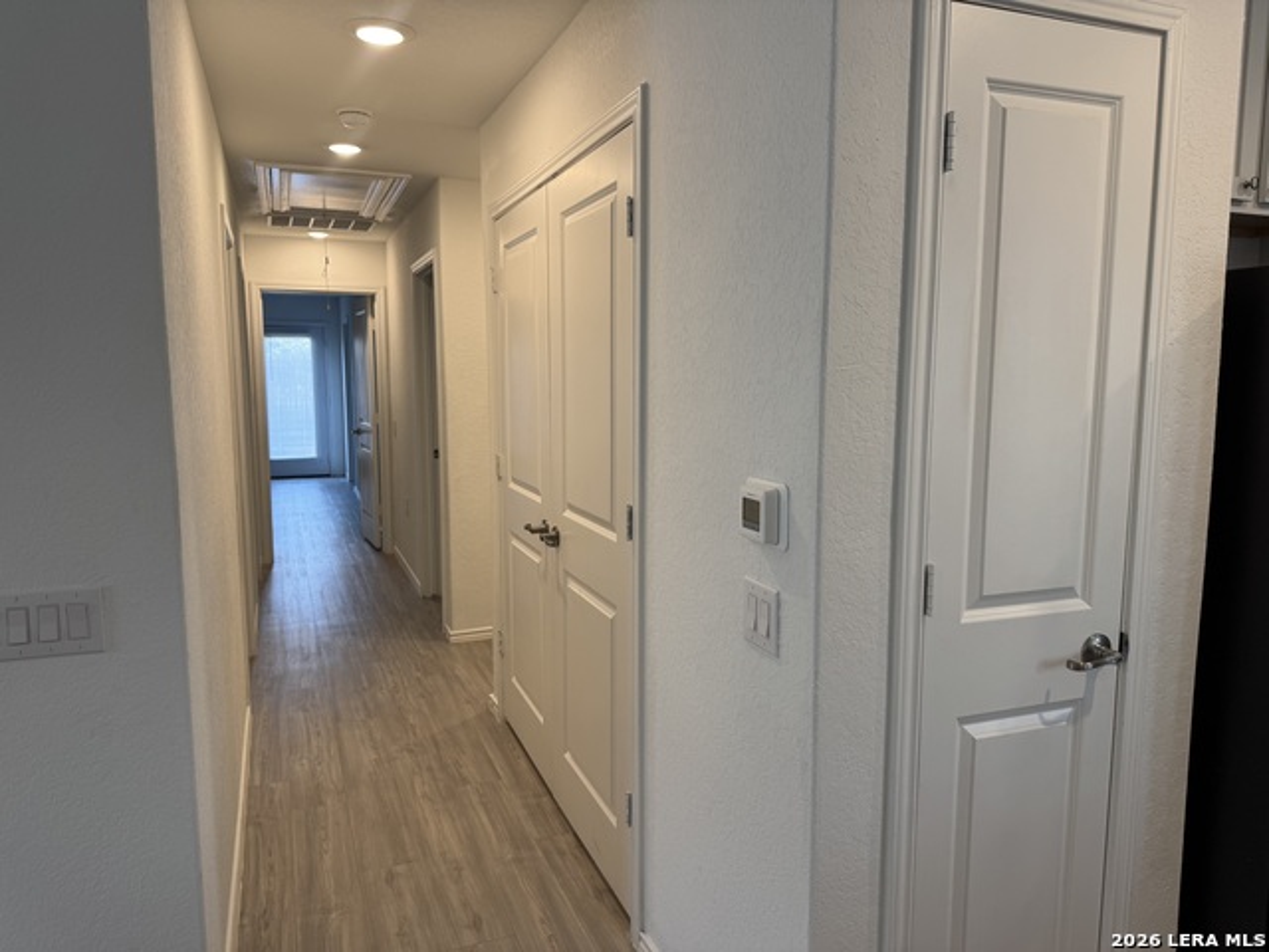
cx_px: 634
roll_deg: -0.3
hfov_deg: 71.6
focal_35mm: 24
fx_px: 880
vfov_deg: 56.8
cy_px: 476
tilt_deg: -6.6
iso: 100
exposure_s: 1/120
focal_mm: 6.76
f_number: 1.78
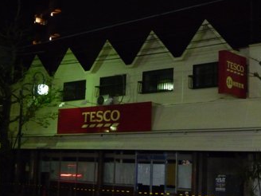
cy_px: 100
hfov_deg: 31.7
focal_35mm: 61
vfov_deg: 24.0
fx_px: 460
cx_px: 144
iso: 800
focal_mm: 8.5
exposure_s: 1/8
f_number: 4.2
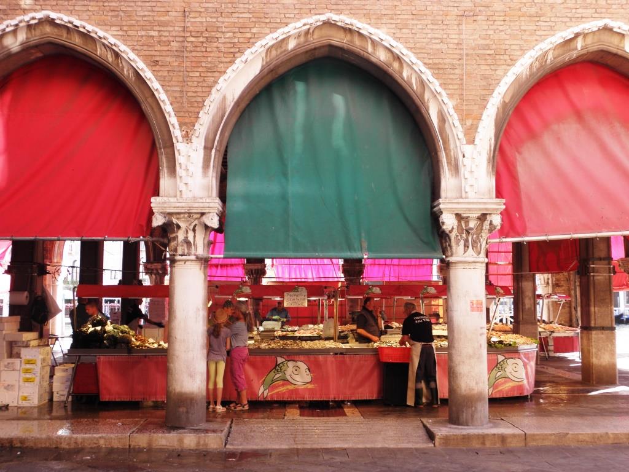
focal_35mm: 38
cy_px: 236
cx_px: 314
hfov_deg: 49.0
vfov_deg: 37.7
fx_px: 690
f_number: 3.2
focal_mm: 6.85
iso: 64
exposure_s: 1/50
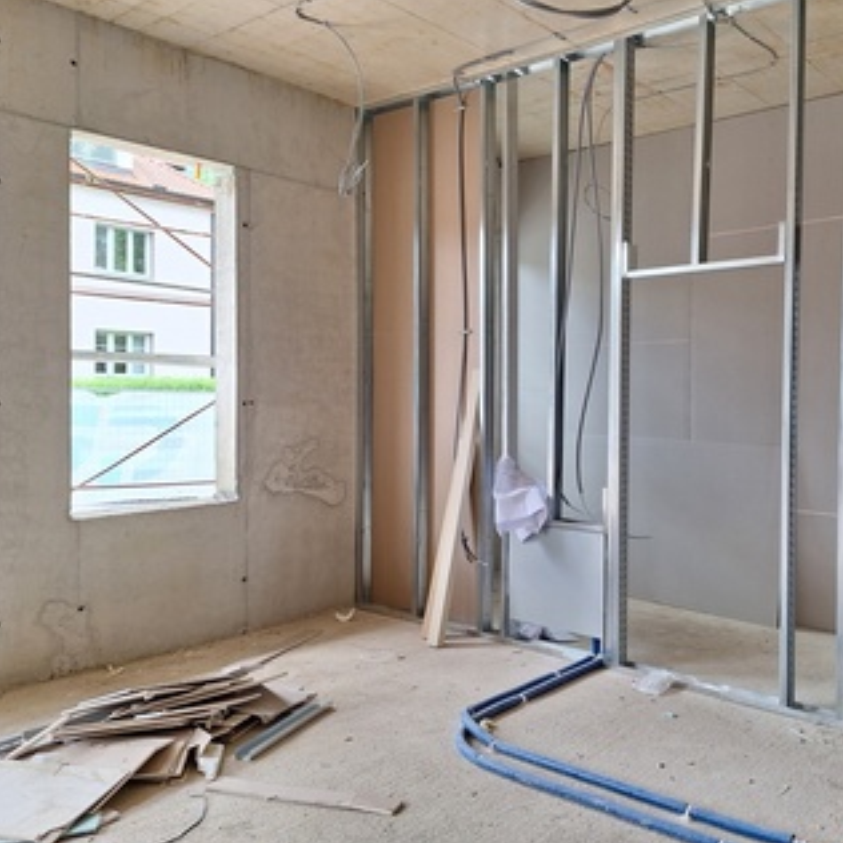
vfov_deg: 55.6
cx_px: 592
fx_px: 799
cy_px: 416
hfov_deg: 54.0
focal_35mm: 29
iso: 40
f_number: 1.8
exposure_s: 1/129
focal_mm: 5.54
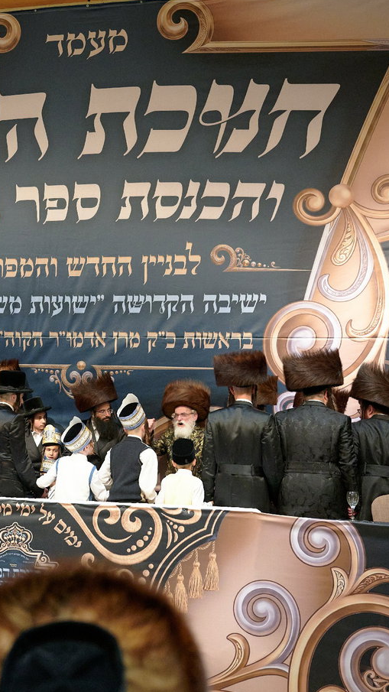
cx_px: 40
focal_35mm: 47
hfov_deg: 24.7
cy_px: 348
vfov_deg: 43.7
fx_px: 862
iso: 3200
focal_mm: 29
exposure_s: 1/200
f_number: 3.2
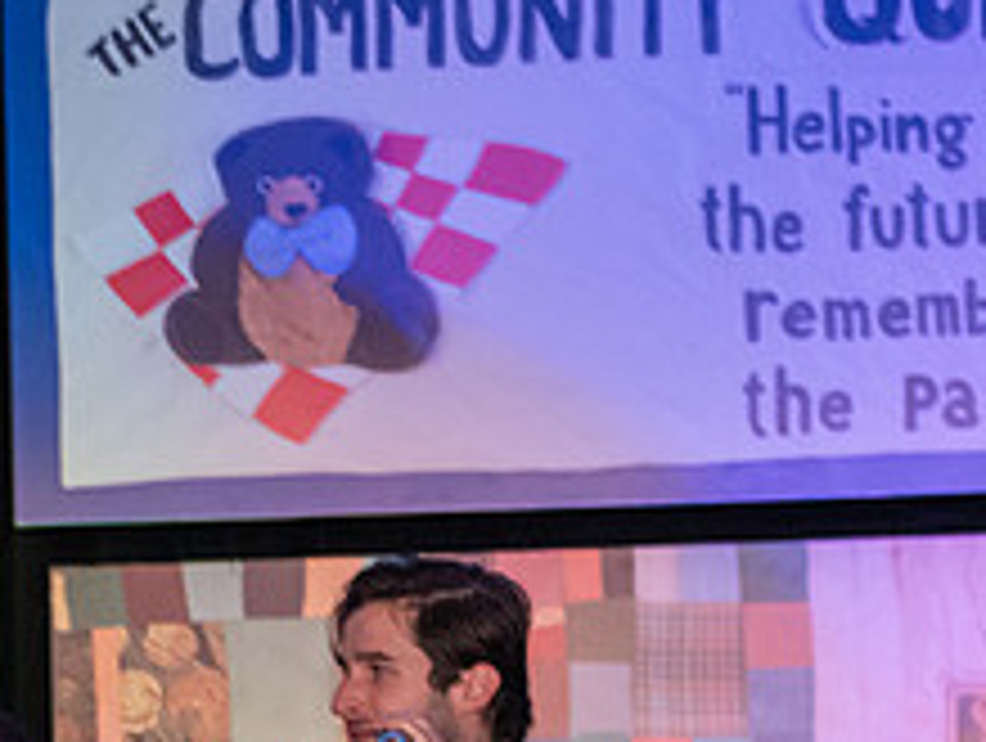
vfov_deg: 5.6
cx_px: -113
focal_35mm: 267
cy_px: 816
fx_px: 7618
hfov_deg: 7.4
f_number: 4.5
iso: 3600
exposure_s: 1/60
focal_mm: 70
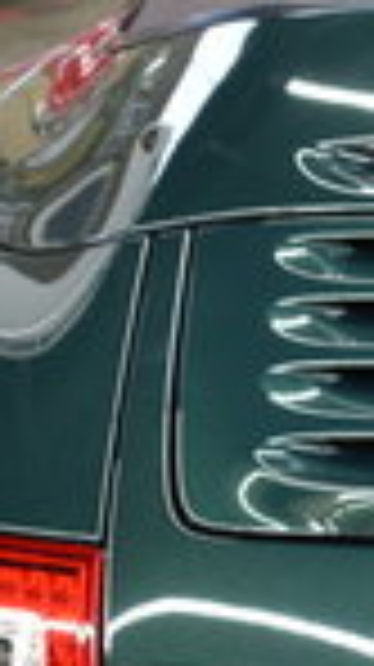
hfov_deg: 6.5
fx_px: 3163
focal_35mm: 179
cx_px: 861
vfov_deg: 12.0
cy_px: 531
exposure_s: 1/40
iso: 640
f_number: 3.8
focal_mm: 22
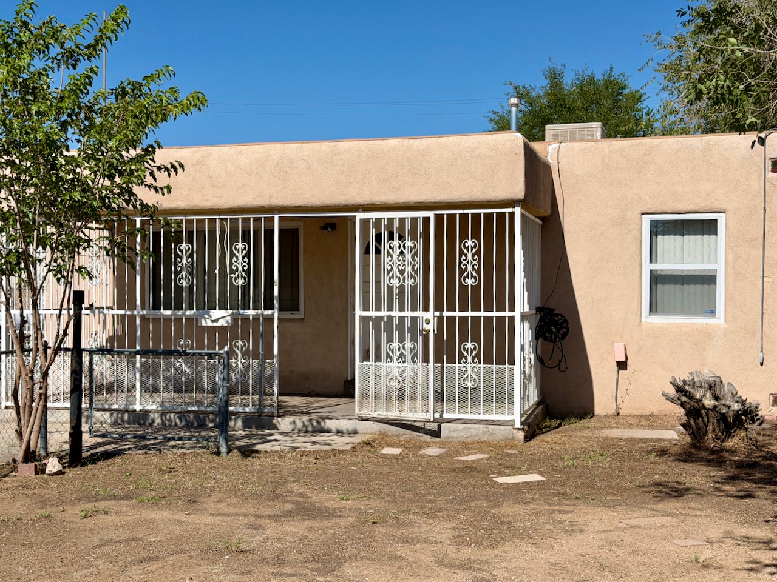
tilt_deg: -1.5
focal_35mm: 48
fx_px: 1077
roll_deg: -0.1
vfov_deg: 30.3
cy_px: 291
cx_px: 388
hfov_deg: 39.7
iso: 64
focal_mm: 6.76
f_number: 1.78
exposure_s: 1/8772
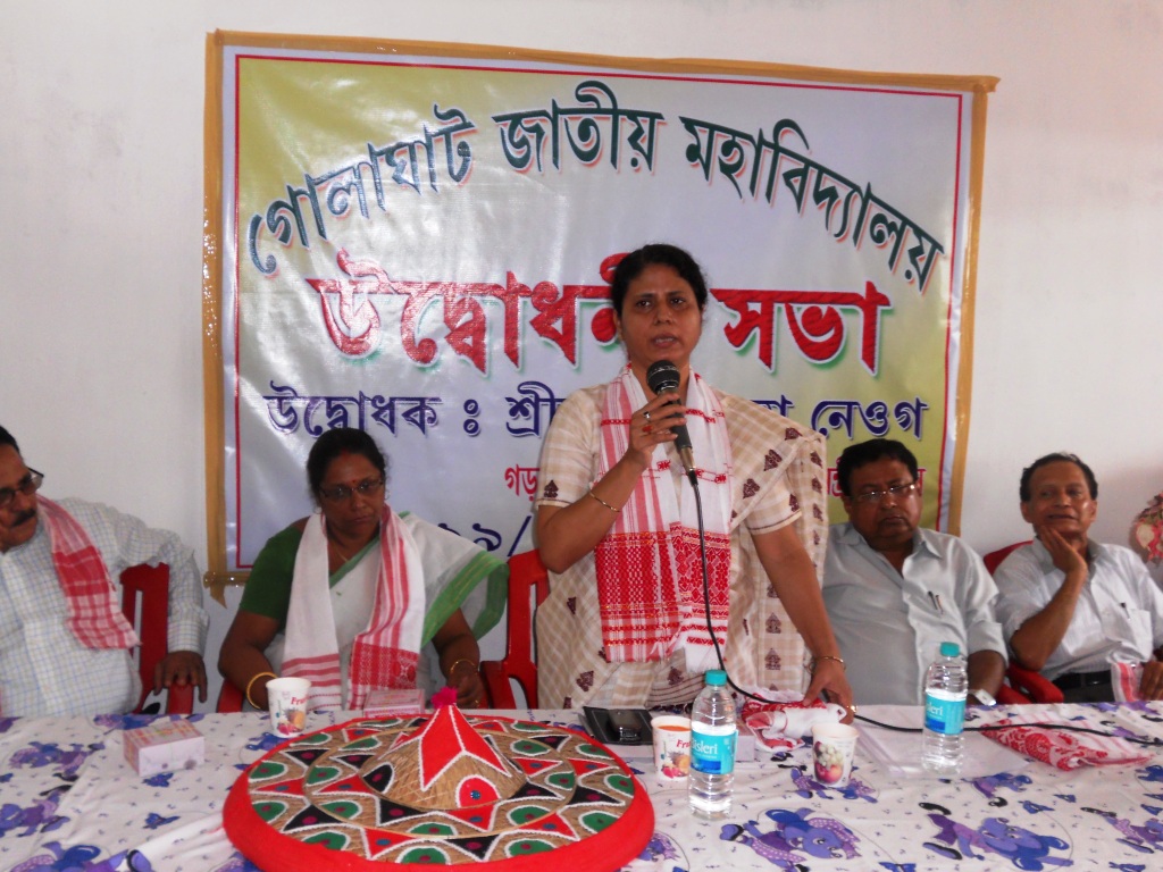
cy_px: 436
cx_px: 582
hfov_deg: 49.0
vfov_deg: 37.7
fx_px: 1277
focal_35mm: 38
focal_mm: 6.9
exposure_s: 1/30
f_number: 3.9
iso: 200
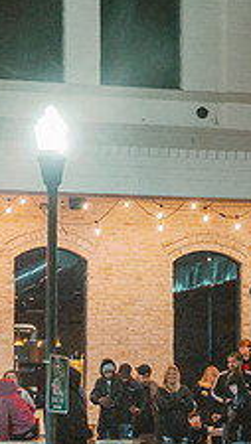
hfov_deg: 8.9
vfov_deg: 15.8
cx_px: 320
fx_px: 1593
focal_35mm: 135
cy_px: 324
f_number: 2
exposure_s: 1/320
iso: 5000
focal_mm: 50
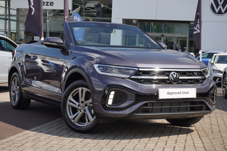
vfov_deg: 20.1
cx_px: 114
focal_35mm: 68
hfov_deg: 29.9
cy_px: 76
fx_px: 425
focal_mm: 45
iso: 200
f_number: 5.6
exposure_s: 1/400
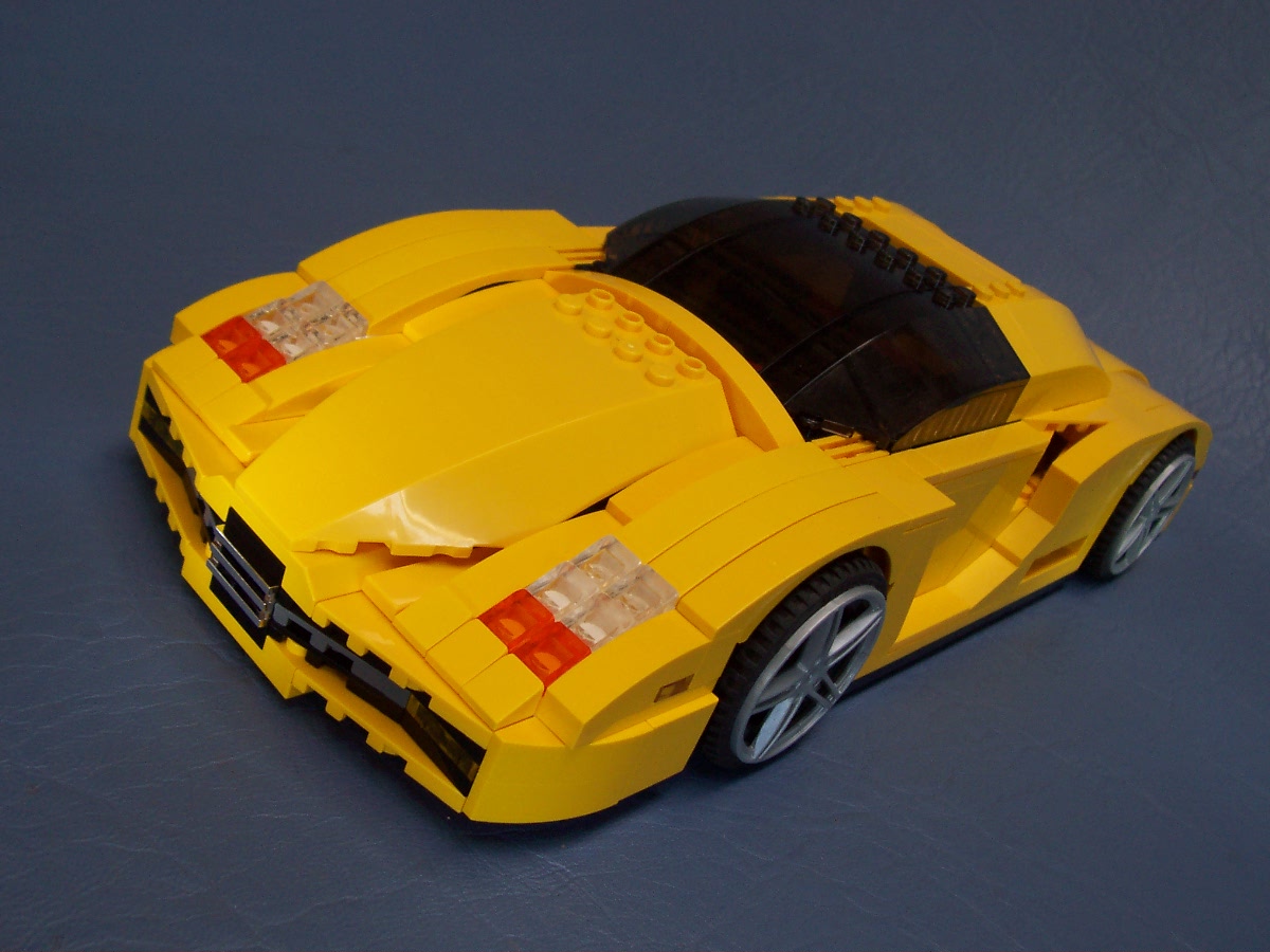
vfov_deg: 38.7
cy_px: 476
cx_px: 635
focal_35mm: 37
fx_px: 1357
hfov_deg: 50.1
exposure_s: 1/60
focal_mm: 5.6
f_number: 2.8
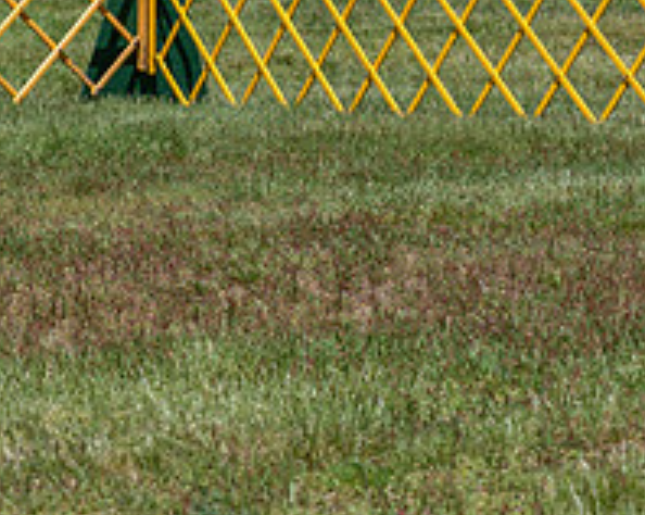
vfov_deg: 5.1
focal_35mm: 301
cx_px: -178
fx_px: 5740
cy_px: -134
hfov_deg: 6.4
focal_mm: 94
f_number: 6.3
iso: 100
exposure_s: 1/640
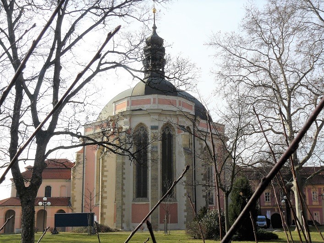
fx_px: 402
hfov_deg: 43.9
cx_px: 162
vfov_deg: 33.6
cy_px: 122
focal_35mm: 43
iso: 100
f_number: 5.6
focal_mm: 7.1
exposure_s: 1/250
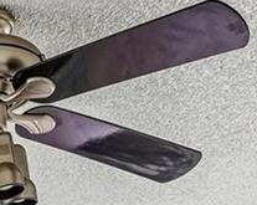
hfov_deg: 15.3
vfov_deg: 11.1
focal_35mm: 109
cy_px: 540
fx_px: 828
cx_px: -200
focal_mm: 10
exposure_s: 1/30
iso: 400
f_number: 8
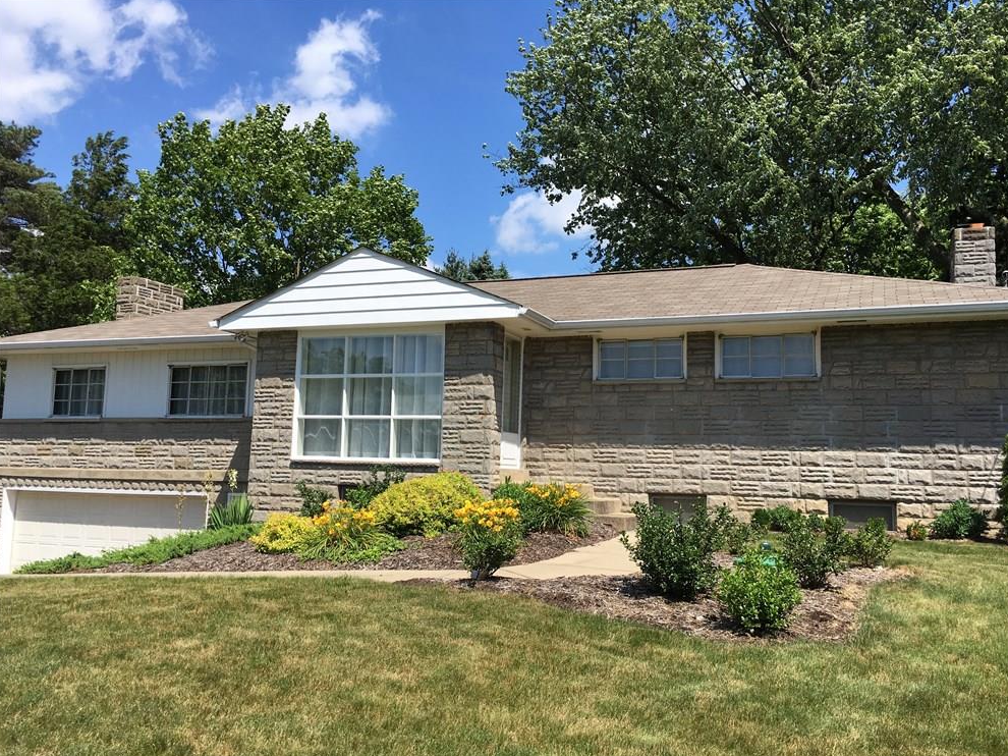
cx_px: 516
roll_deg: -1.0
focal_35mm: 30
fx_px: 873
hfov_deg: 60.0
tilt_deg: +5.4
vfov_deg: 46.8
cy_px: 386
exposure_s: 1/1326
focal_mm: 4.15
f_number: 2.2
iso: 25
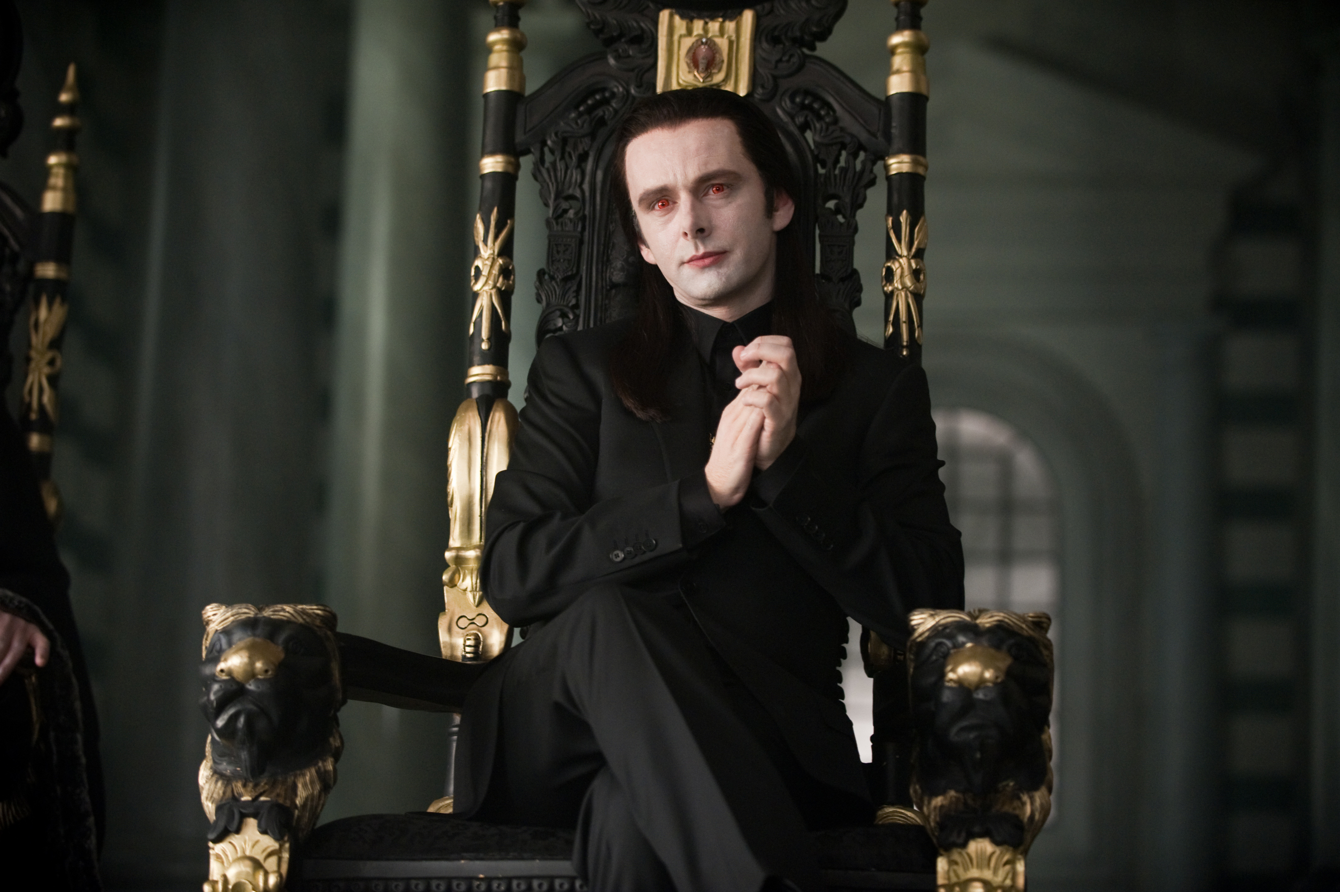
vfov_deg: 13.9
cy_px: 446
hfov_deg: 20.8
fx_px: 3645
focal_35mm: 98
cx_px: 670
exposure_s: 1/125
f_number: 2.8
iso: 1000
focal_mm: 98
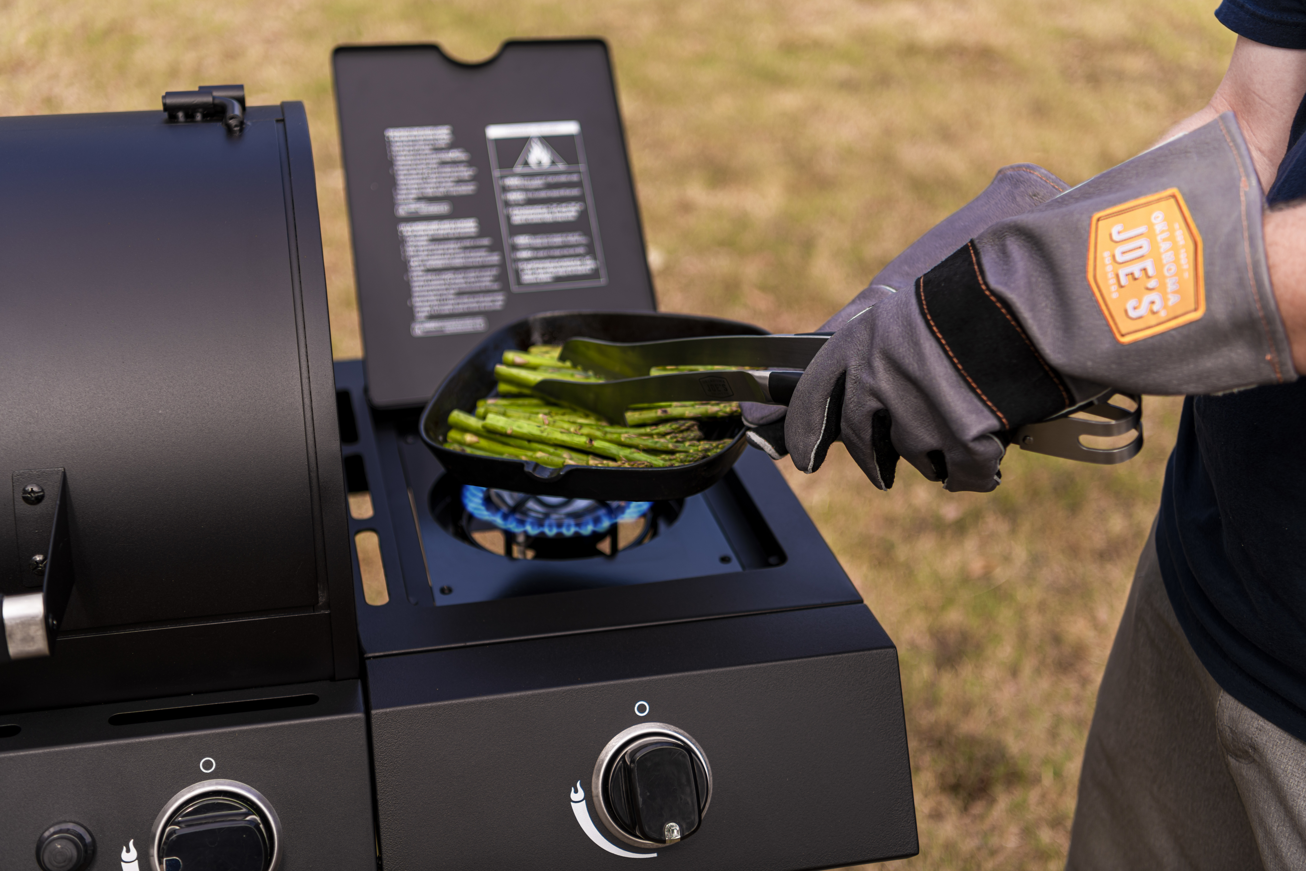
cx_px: 653
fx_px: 1741
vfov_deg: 28.1
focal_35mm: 48
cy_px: 436
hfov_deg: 41.1
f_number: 2.8
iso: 64
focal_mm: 48
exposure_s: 1/320
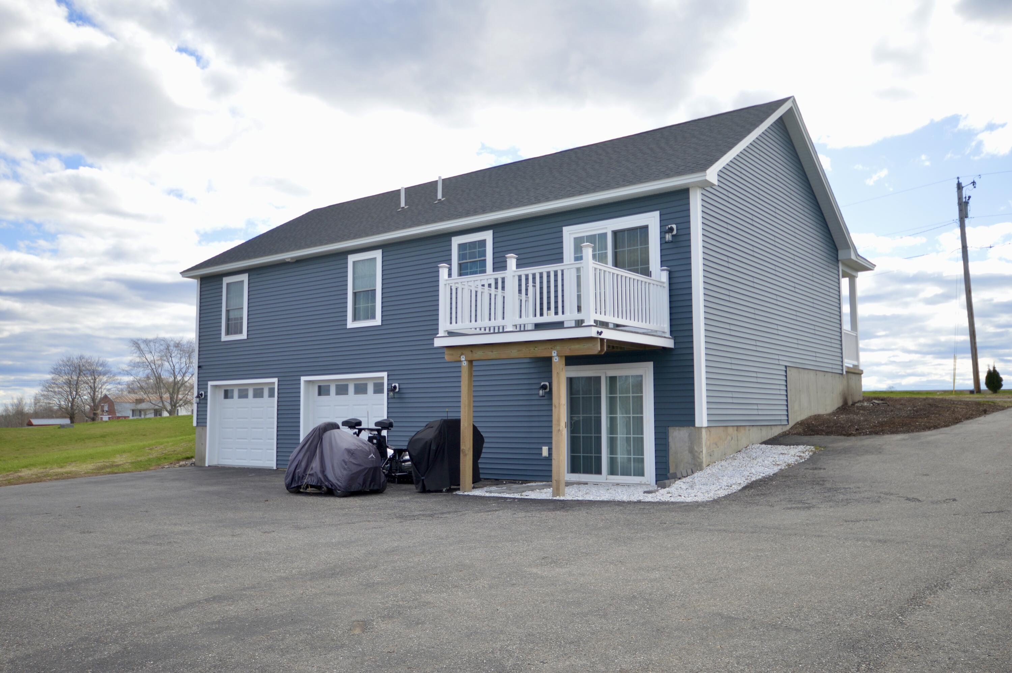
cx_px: 506
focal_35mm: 30
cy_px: 336
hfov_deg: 62.0
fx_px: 842
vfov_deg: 43.5
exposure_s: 1/160
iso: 100
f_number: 6.3
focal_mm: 20
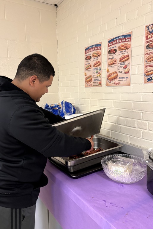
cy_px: 111
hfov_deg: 46.4
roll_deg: +0.8
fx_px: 179
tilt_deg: -6.0
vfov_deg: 65.5
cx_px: 80
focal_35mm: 28
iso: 320
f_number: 1.6
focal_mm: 5.96
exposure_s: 1/60
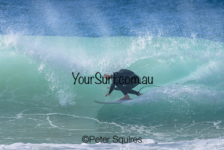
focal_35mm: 1000
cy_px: 75
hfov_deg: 2.1
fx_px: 6223
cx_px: 112
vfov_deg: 1.4
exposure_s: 1/2000
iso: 1000
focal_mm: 1000
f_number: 11
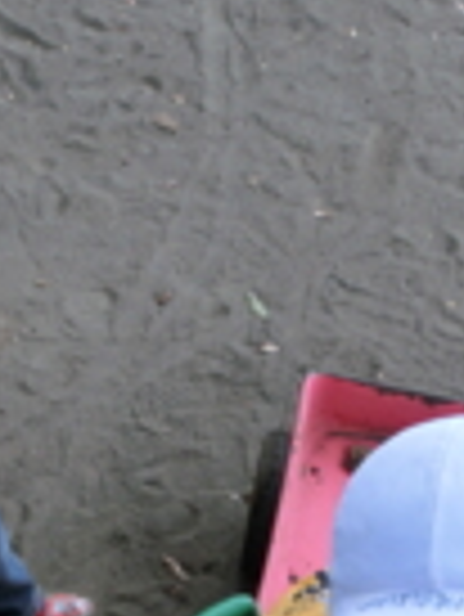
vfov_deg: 26.6
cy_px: 576
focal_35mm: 70
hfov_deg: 21.0
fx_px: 1249
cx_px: 171
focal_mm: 4.24
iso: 80
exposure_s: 1/125
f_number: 3
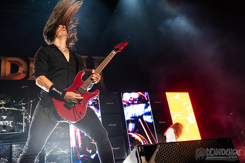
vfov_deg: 36.9
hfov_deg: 53.1
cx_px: 122
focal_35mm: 36
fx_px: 245
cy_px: 82
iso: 2000
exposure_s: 1/320
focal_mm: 36
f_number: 3.2
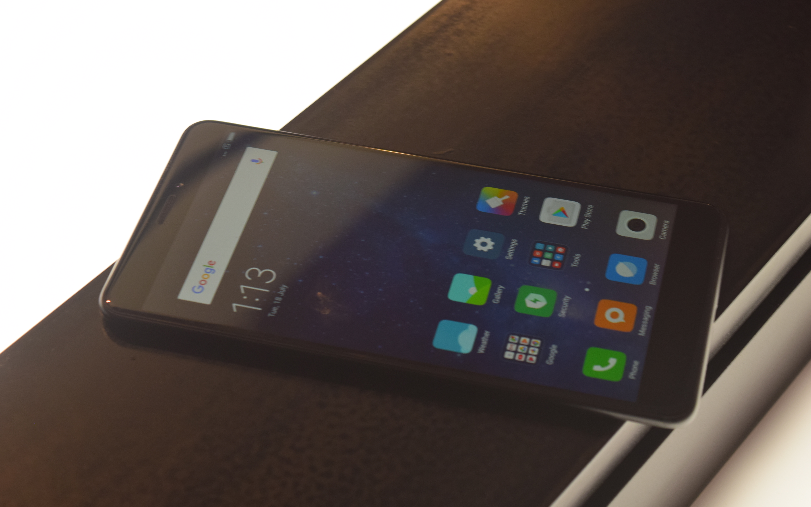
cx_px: 407
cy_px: 269
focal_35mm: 85
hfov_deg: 24.5
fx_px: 1868
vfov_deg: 15.5
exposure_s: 1/20
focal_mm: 55
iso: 400
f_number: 6.3
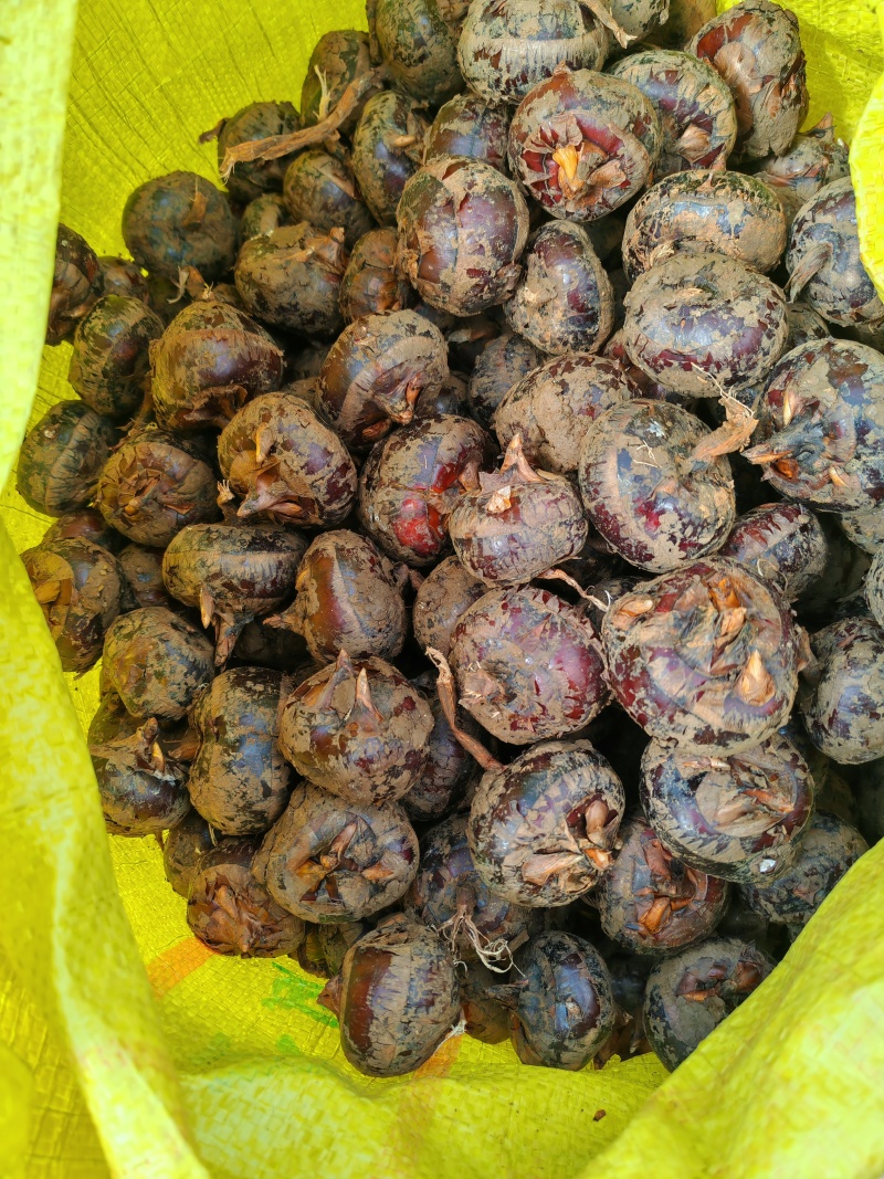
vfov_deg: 65.3
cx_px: 442
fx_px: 920
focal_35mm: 27
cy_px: 590
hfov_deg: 51.3
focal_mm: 5.52
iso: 50
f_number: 1.9
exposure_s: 1/740
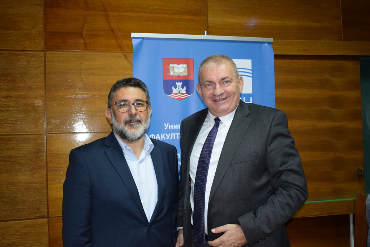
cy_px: 124
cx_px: 185
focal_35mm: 36
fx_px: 370
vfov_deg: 36.9
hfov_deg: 53.1
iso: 1100
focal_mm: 24
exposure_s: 1/60
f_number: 3.8
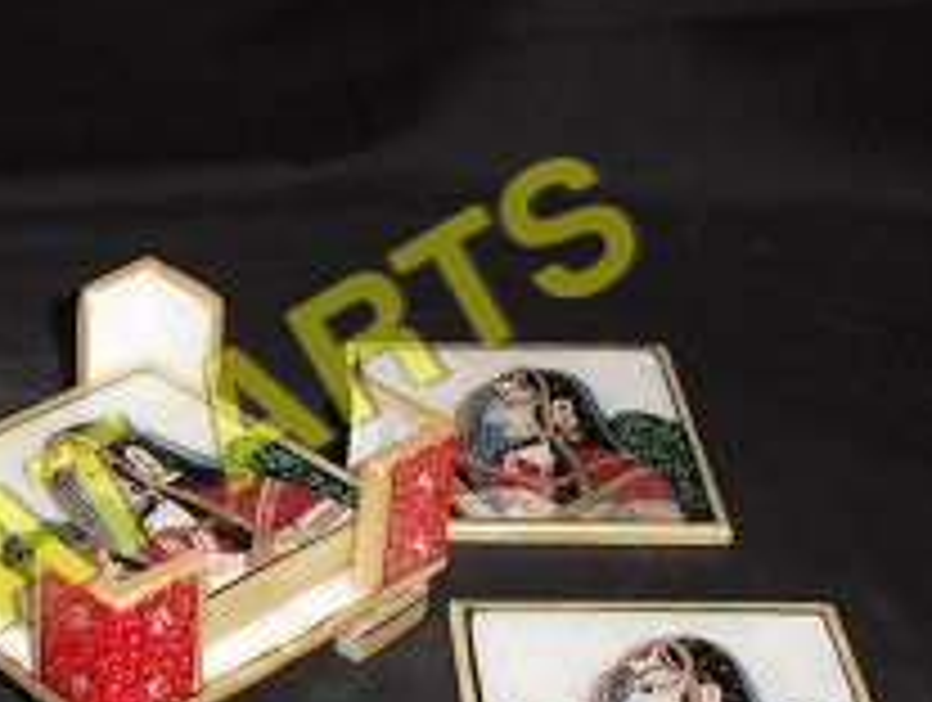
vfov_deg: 16.8
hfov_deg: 21.8
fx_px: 2373
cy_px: 482
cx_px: 124
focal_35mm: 88
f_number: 4.5
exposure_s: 1/45
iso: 200
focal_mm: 9
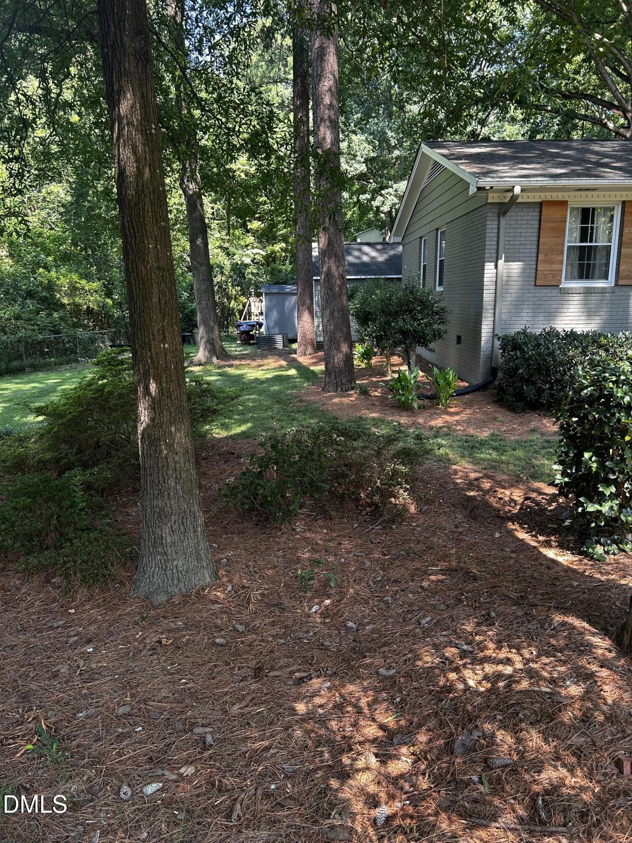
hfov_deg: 53.1
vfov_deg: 67.3
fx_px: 633
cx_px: 316
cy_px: 422
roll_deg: -0.2
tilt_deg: -11.1
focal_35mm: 26
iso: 40
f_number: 1.5
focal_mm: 5.7
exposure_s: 1/121
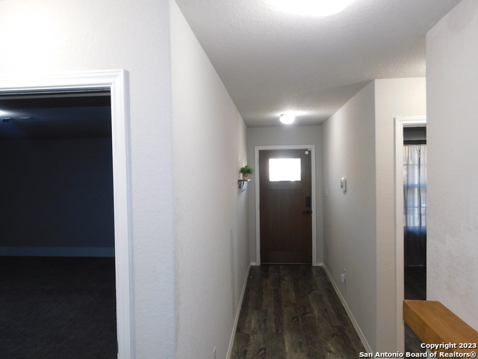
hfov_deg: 69.4
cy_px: 180
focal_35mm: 25
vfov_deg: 54.9
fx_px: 345
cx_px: 239
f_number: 3.1
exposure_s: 1/30
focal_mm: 4.5
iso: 200
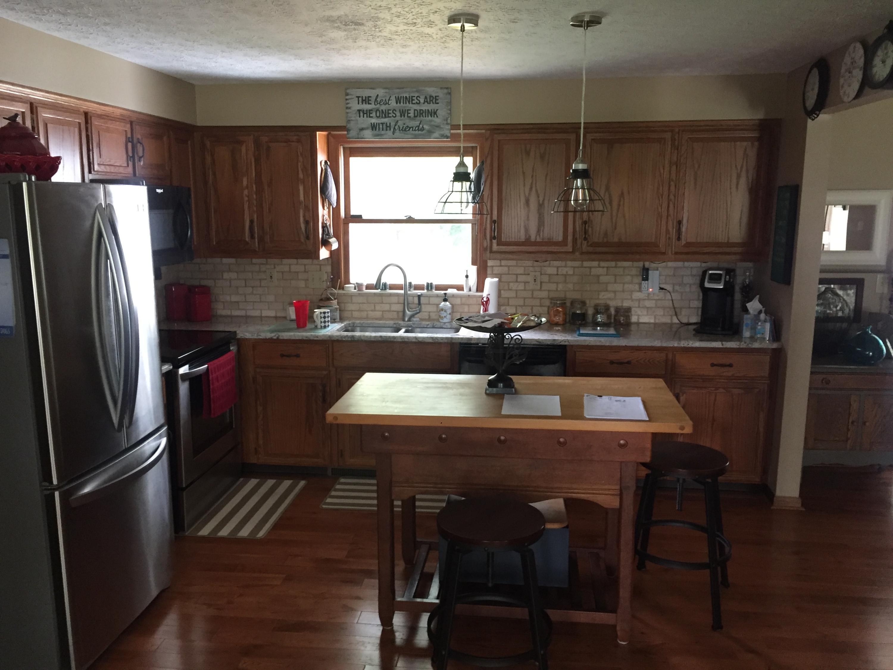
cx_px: 446
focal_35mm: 29
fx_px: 748
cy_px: 335
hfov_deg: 61.7
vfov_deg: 48.2
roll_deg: -1.4
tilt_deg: -8.3
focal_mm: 4.15
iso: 160
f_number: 2.2
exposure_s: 1/30
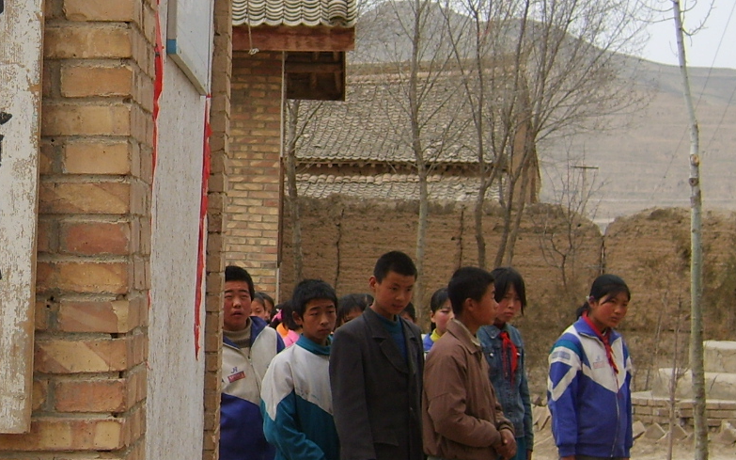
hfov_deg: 16.6
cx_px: -57
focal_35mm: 122
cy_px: 230
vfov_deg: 10.7
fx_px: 2447
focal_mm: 9.2
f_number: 3.1
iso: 50
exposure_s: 1/500
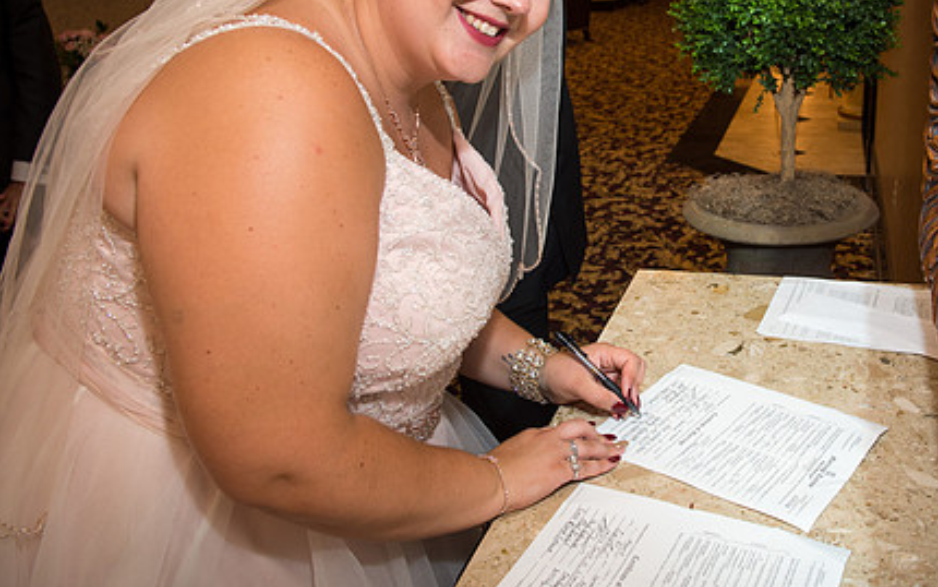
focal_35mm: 33
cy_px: 212
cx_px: 630
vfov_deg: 38.0
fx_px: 844
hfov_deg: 56.8
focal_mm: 24
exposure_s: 1/90
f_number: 4.8
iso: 800
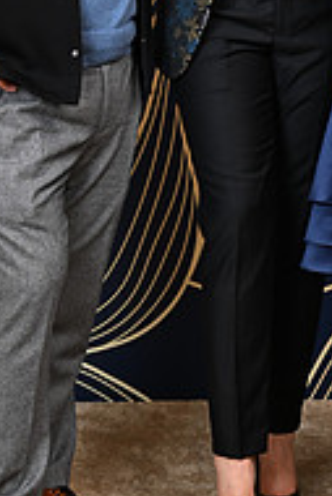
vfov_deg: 12.6
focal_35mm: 162
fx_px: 2237
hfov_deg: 8.5
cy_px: 55
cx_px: 239
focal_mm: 53
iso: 125
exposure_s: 1/125
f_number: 5.6
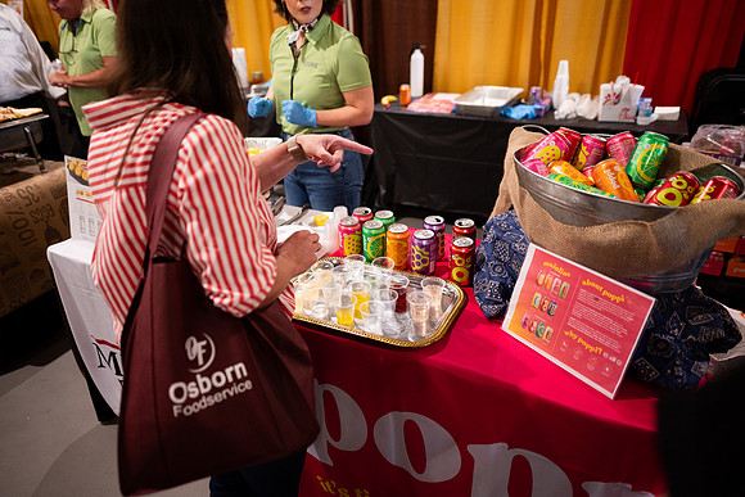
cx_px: 372
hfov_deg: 73.7
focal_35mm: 24
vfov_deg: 53.2
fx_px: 497
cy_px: 248
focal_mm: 24
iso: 1250
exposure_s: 1/200
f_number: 1.8
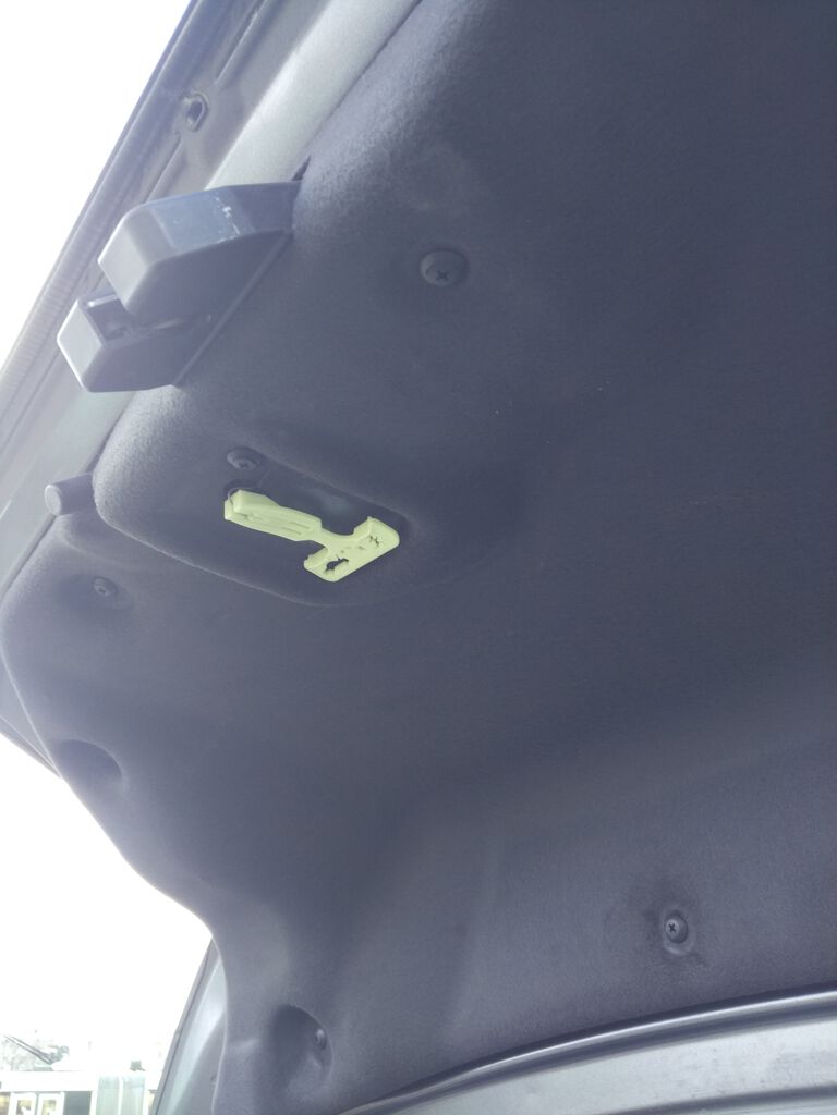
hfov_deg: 46.8
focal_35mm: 30
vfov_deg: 60.0
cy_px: 558
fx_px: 967
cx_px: 418
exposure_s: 1/100
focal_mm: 4.12
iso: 134
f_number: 2
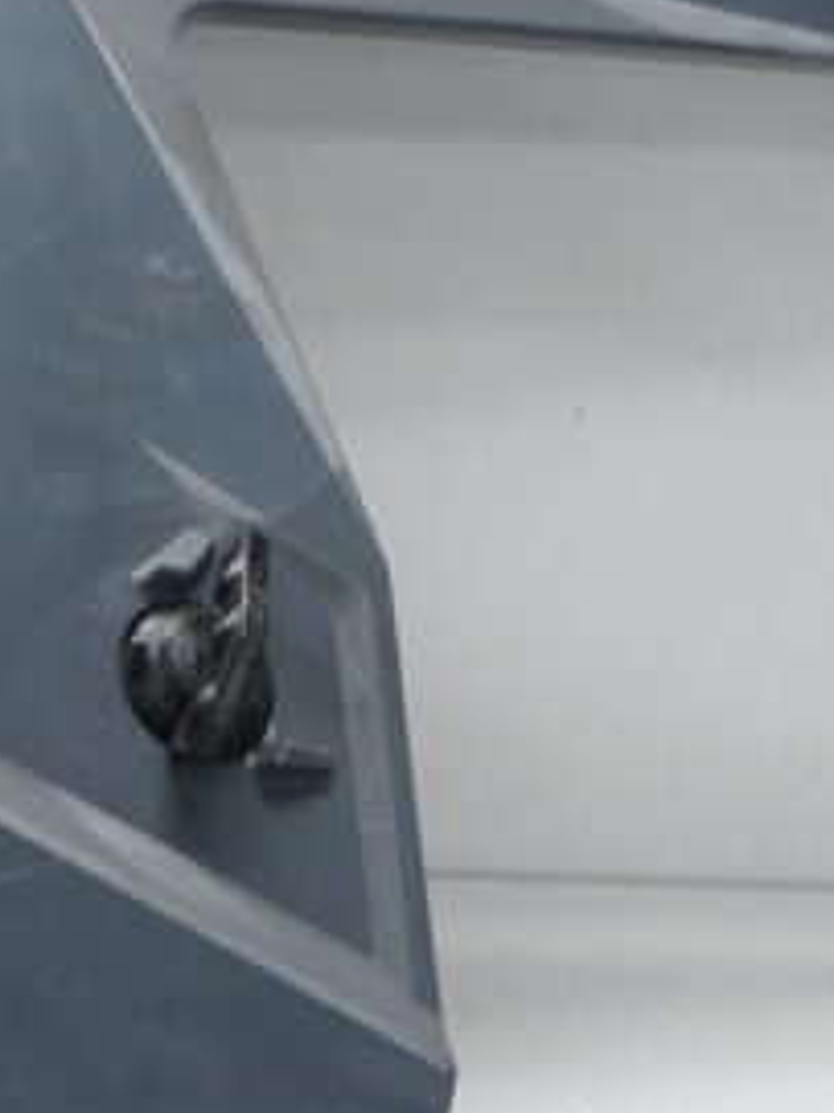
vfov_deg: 18.0
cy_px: 659
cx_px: 0
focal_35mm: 109
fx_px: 3504
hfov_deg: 13.4
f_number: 4
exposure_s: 1/60
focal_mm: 20
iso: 200
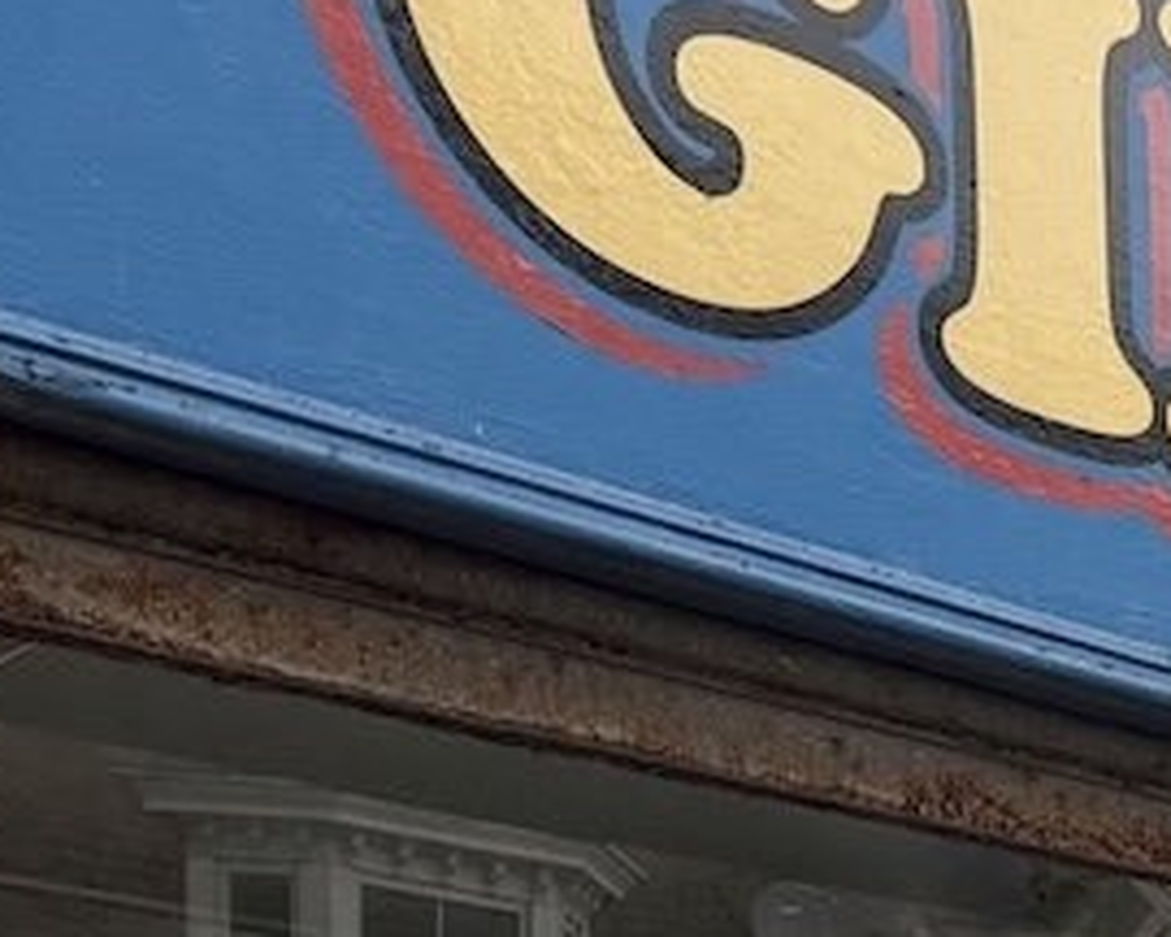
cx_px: 1704
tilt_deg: +5.9
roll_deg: +0.6
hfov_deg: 16.9
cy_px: 1241
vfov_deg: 14.2
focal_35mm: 104
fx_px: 3604
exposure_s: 1/1949
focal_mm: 6.76
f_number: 1.78
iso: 100
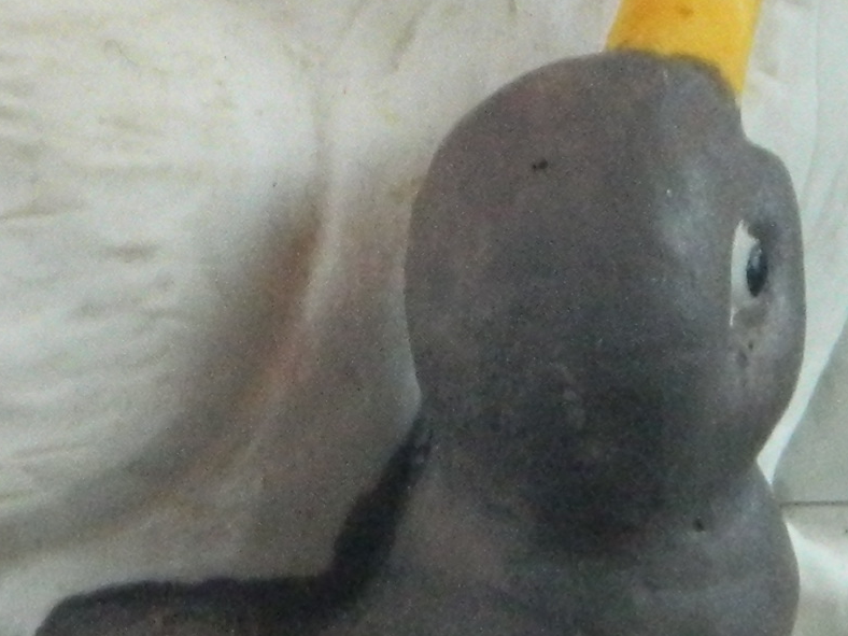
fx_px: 13841
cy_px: 215
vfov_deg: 2.6
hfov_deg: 3.5
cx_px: 243
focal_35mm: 565
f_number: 4.5
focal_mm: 18.6
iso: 400
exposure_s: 1/30
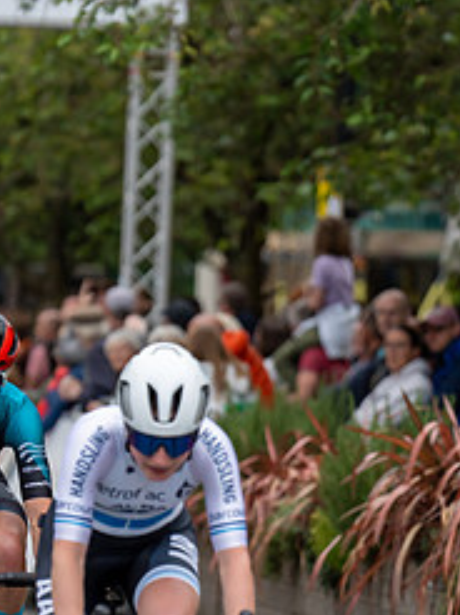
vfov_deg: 6.6
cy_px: 439
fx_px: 5360
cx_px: 125
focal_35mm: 302
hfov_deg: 4.9
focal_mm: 133
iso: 1000
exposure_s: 1/800
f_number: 2.8
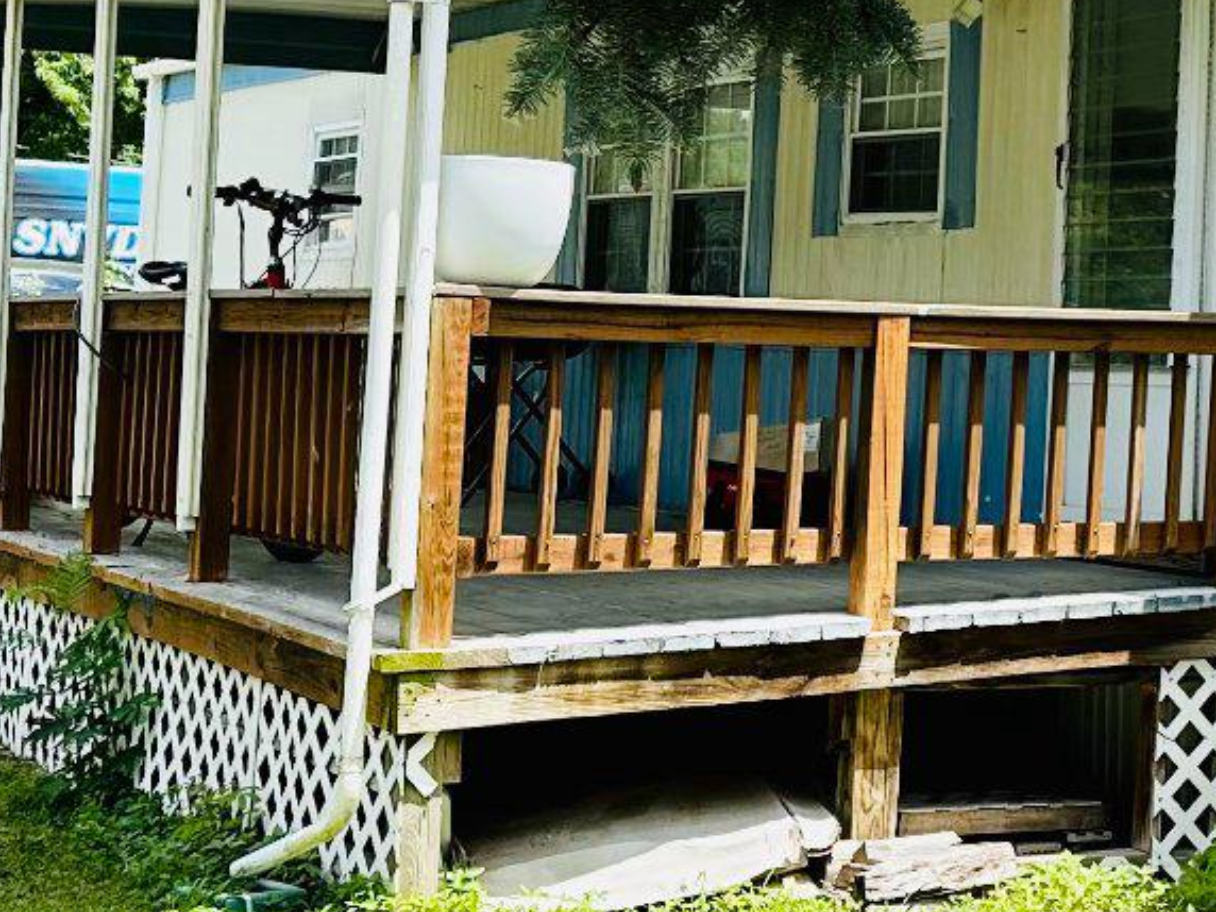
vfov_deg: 17.0
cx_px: 1407
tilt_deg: +5.3
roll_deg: -2.1
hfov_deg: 21.4
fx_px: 3021
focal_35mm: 86
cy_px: 121
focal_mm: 6.86
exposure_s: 1/1949
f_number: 1.78
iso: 80
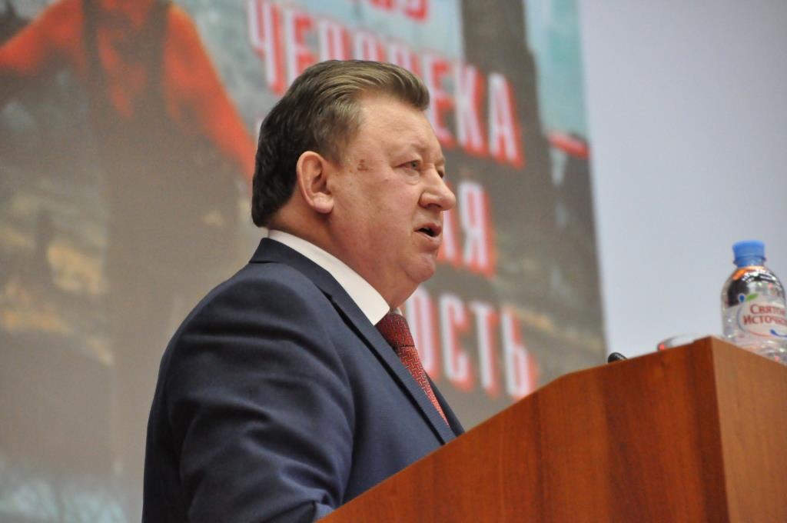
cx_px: 394
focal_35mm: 195
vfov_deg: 7.0
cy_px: 262
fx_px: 4257
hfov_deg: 10.6
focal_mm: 130
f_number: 5.6
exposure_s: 1/100
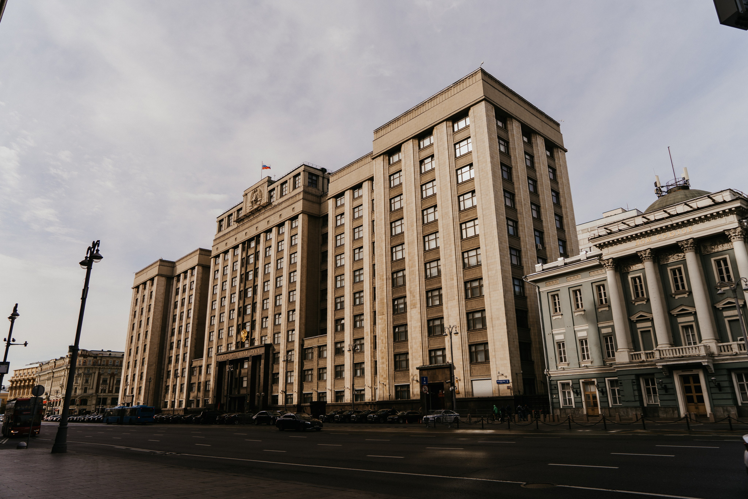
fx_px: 499
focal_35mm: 24
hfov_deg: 73.7
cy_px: 250
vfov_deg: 53.1
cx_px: 374
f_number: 4
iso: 100
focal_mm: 24
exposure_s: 1/500
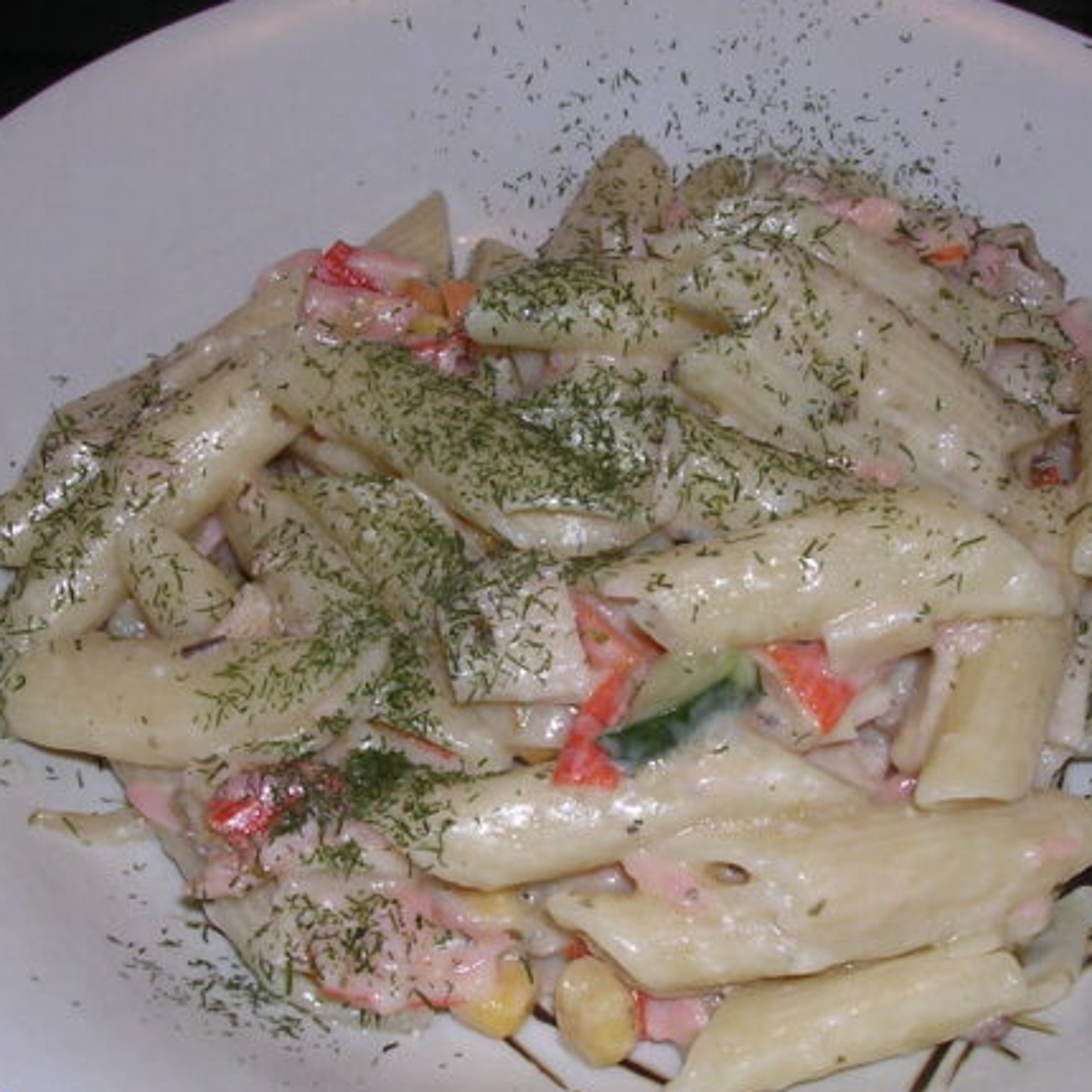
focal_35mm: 60
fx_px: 2141
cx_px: 594
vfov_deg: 28.6
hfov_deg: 28.6
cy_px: 574
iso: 100
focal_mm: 5.8
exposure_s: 1/60.1
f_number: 5.6
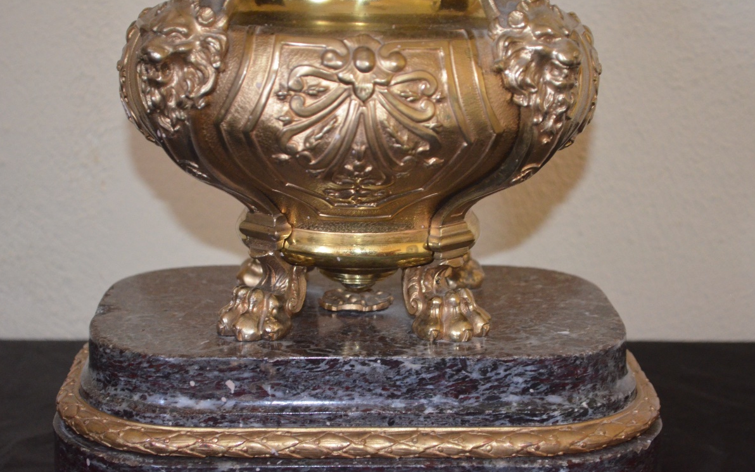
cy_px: 239
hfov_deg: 24.5
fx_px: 1739
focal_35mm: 85
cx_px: 376
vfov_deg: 15.5
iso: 2800
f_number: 5.6
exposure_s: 1/60
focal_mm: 55
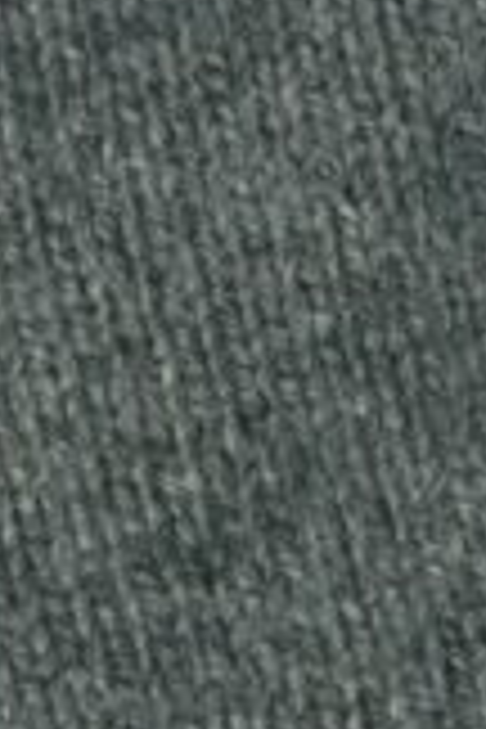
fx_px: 9290
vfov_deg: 4.4
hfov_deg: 3.0
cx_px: 1004
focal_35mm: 459
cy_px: -999
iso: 100
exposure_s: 1/125
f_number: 8
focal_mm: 55
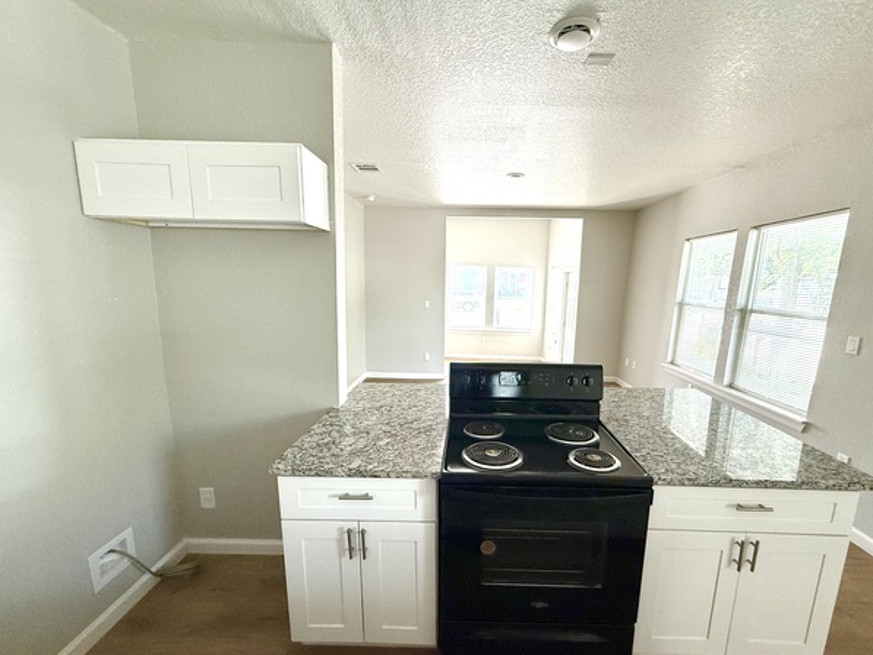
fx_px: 378
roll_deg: -1.4
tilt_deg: -9.9
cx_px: 462
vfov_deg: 81.7
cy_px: 349
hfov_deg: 98.0
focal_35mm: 15
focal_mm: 2.22
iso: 200
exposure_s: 1/99
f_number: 2.2
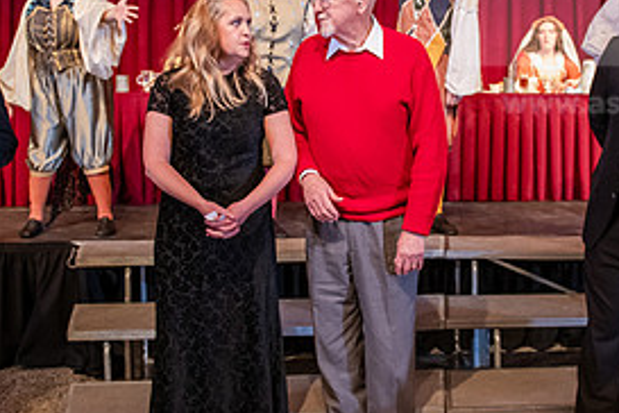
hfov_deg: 38.6
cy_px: 151
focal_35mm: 51
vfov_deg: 26.4
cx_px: 399
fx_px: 877
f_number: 2.8
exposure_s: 1/200
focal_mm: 24
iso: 2500
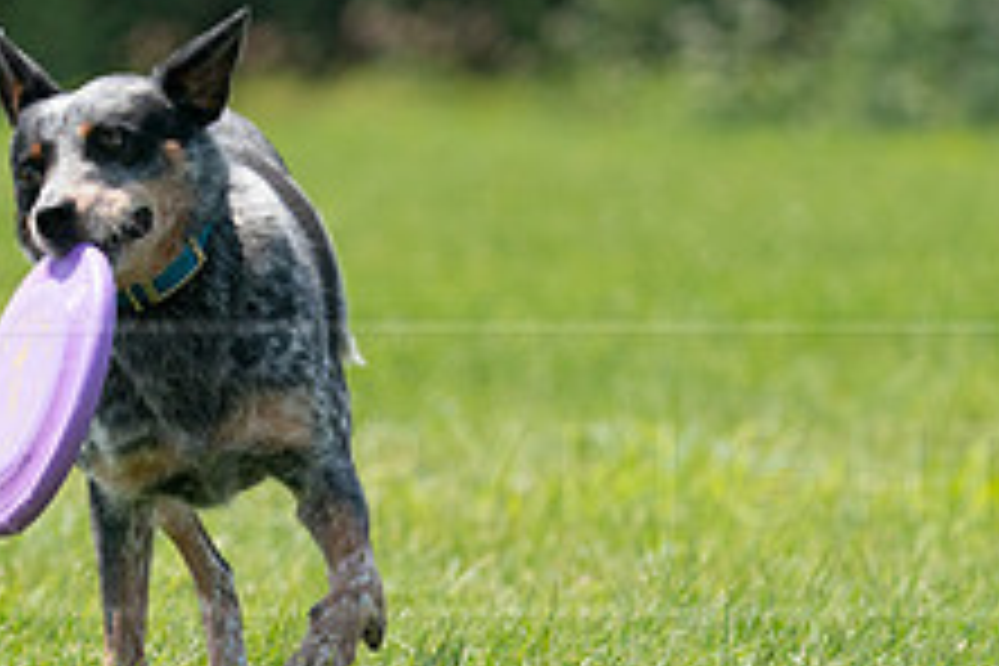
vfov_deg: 2.0
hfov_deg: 3.0
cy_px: 547
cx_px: 392
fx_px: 18813
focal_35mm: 678
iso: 1250
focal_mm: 259
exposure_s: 1/4000
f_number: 5.6
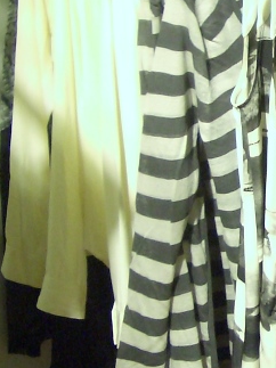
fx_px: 1181
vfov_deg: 17.7
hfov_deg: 12.7
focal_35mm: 111
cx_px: 393
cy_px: 160
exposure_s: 1/30
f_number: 2.6
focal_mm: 5.8
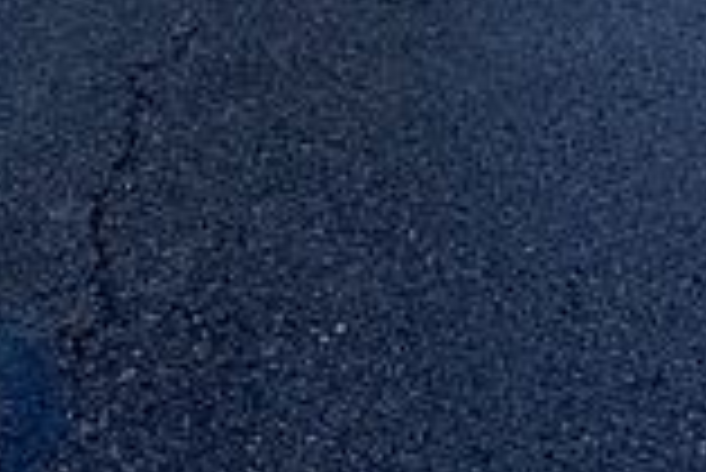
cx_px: 234
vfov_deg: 10.9
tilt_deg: -1.2
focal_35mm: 110
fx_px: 2159
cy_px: -593
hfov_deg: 18.5
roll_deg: -0.4
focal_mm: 4.25
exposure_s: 1/2033
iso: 25
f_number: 1.8
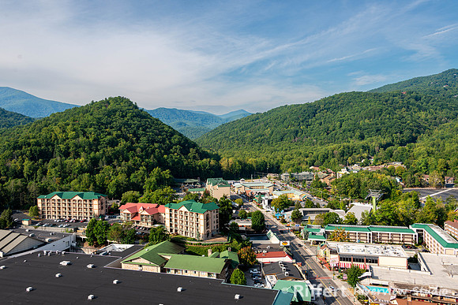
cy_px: 152
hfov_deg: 65.5
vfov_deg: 46.4
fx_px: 356
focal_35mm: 28
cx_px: 229
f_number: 8
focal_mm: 28
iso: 100
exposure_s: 1/200
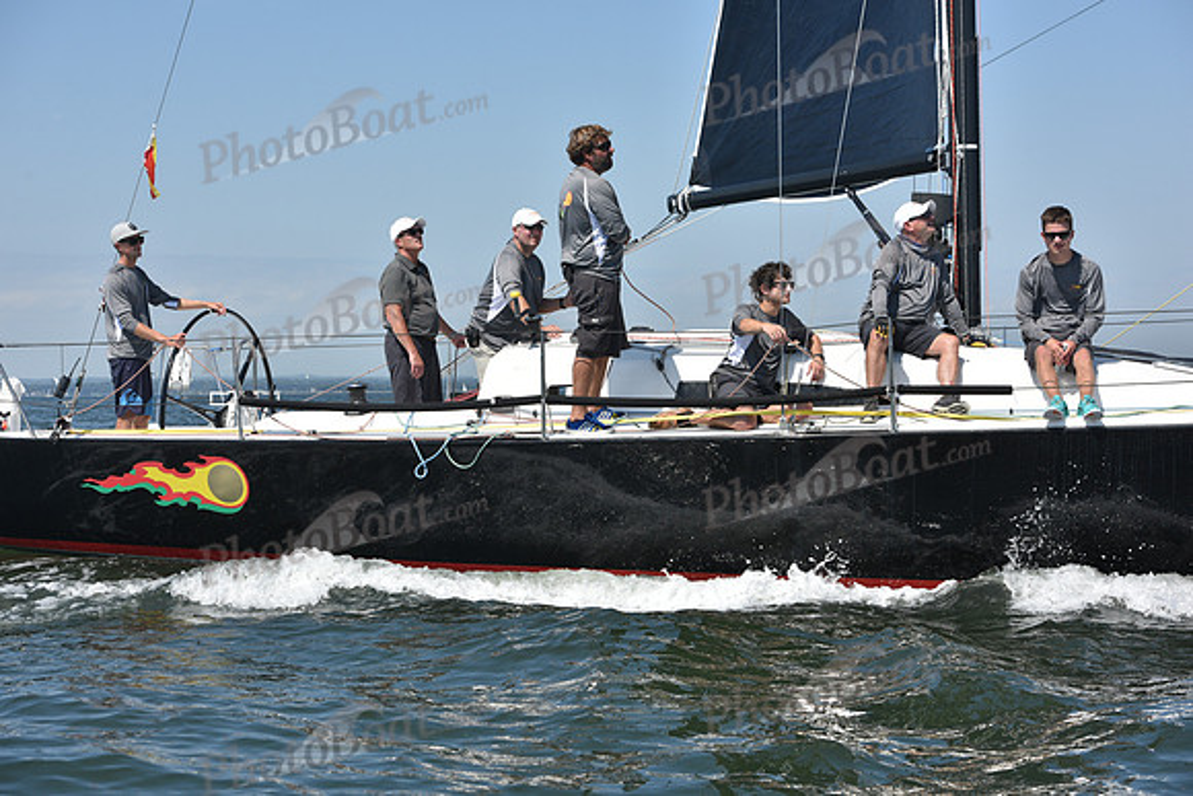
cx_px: 596
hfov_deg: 26.0
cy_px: 398
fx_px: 2585
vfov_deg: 17.5
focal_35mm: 78
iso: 250
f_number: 8
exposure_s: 1/1250
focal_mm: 78
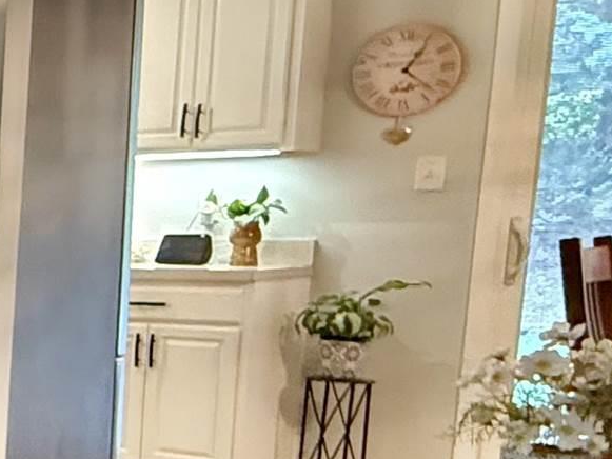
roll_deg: +0.2
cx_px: -619
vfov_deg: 19.6
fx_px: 1309
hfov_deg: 17.9
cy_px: 385
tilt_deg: -7.3
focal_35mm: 74
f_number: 2.2
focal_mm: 2.22
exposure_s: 1/60
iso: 1000
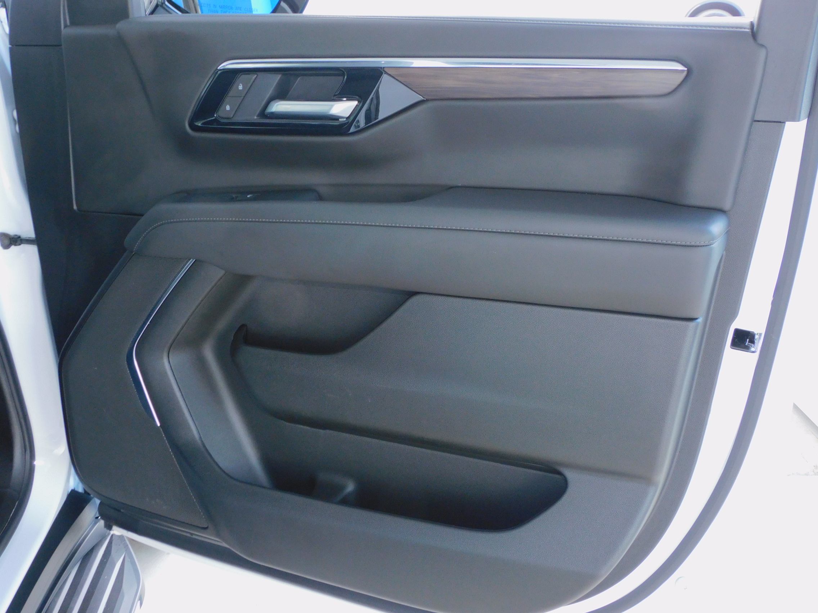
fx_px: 827
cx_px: 409
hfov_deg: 52.6
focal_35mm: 35
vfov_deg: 40.7
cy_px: 306
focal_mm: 6.3
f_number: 3.8
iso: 200
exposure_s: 1/30
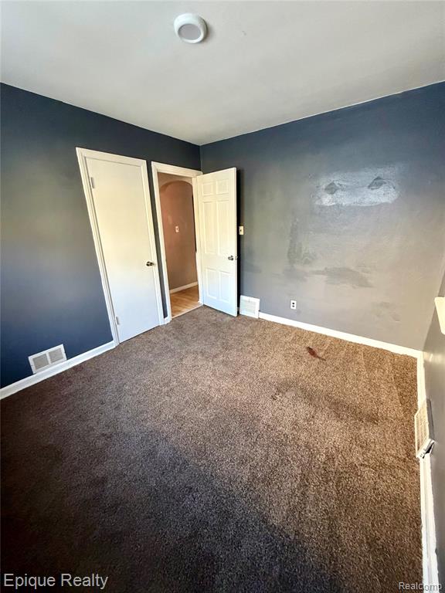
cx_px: 222
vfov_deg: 102.1
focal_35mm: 14
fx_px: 240
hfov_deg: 85.7
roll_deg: +1.9
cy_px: 296
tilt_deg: -18.5
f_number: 2.2
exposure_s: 1/60
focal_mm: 2.22
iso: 800
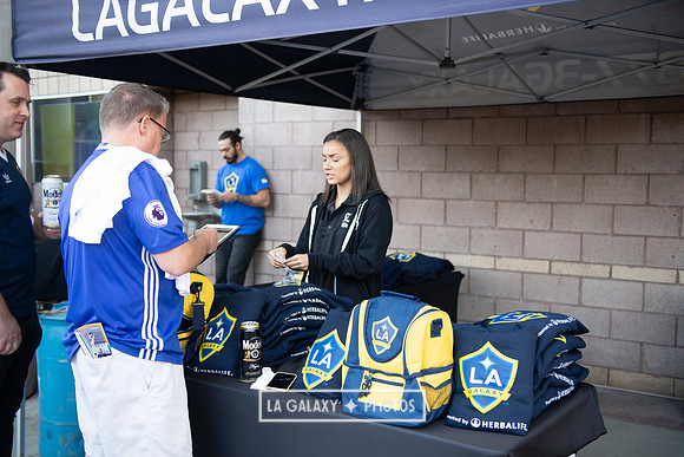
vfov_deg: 33.4
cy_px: 228
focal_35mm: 40
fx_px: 760
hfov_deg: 48.4
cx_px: 342
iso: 250
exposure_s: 1/100
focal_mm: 40
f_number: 2.8
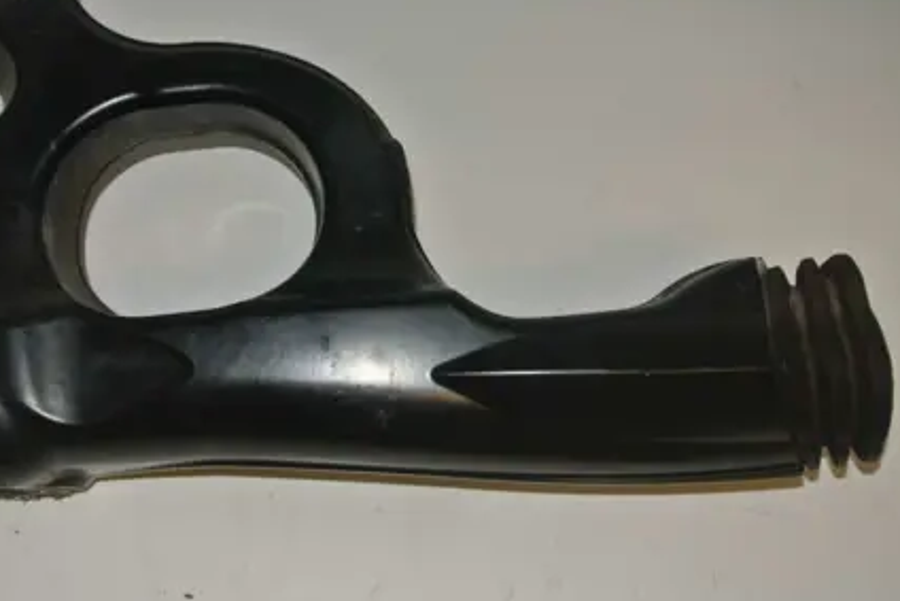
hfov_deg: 41.8
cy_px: 257
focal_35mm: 47
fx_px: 1175
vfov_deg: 28.6
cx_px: 382
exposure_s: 1/60
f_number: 4
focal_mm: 14
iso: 200
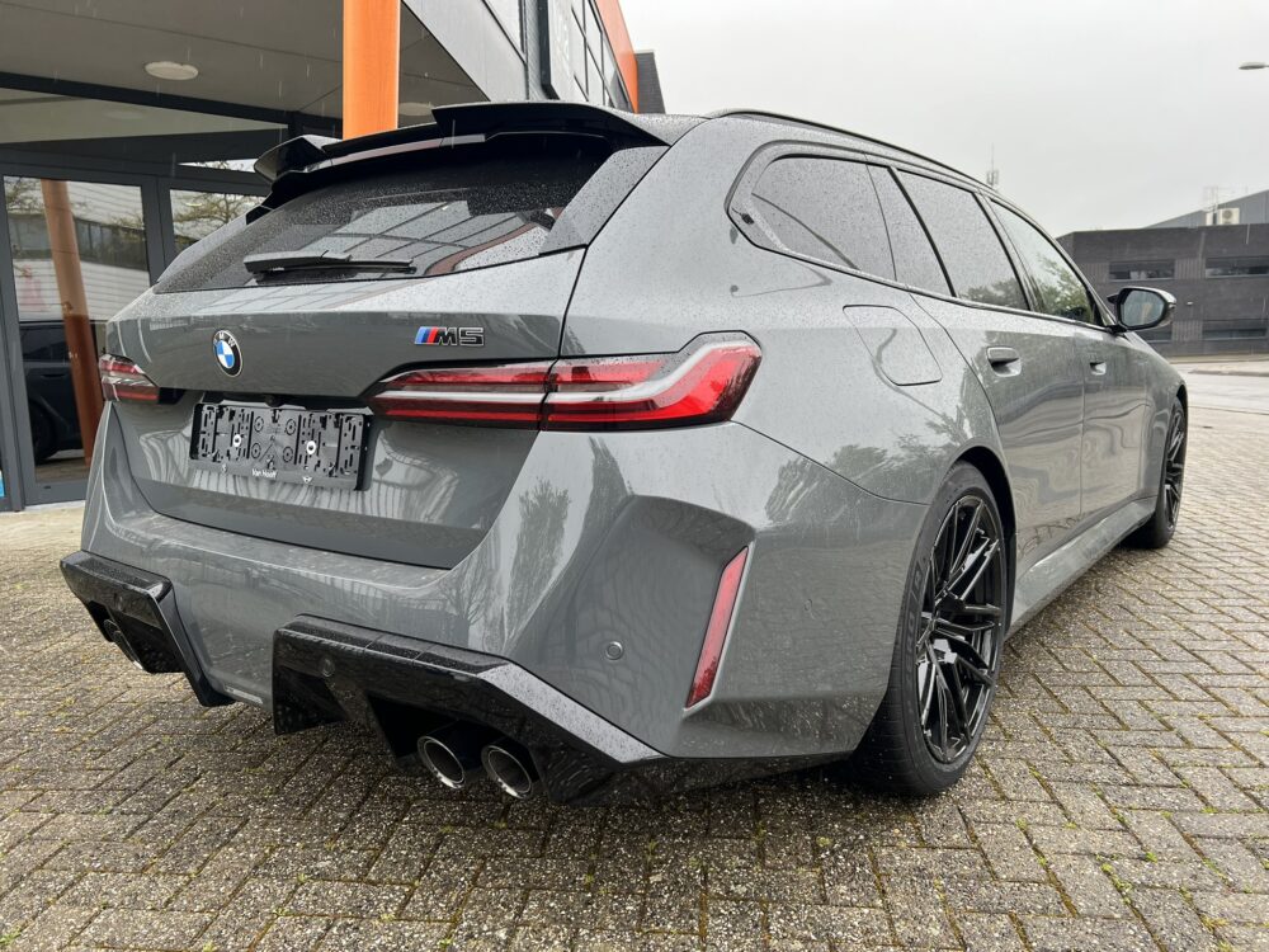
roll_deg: +2.7
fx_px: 953
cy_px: 476
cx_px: 634
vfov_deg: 53.1
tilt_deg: -7.4
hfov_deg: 67.3
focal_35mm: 26
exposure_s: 1/237
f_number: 1.5
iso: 50
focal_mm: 5.7
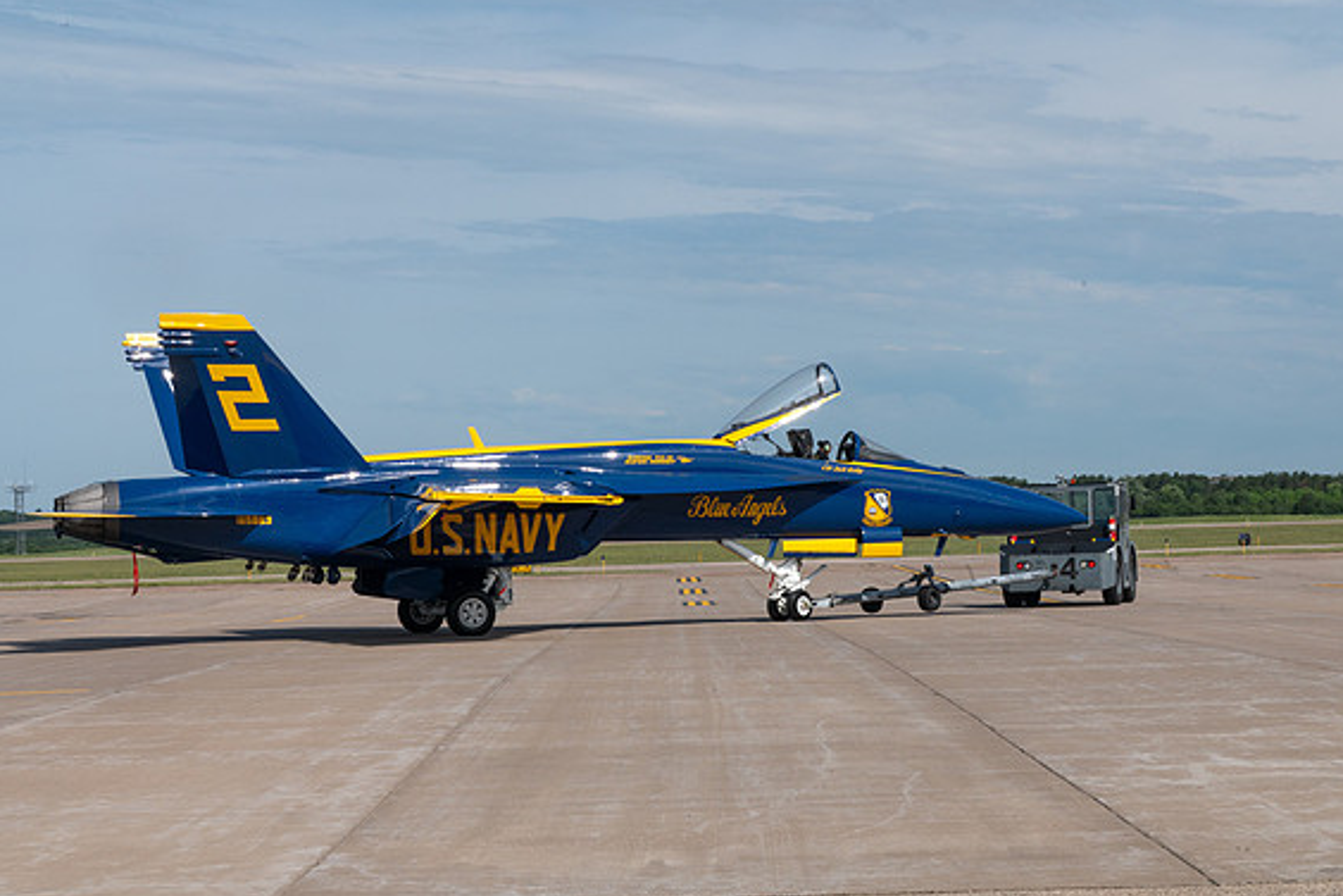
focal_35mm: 72
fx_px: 2686
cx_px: 688
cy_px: 448
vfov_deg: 18.9
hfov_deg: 28.1
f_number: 22
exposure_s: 1/640
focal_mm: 70
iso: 640
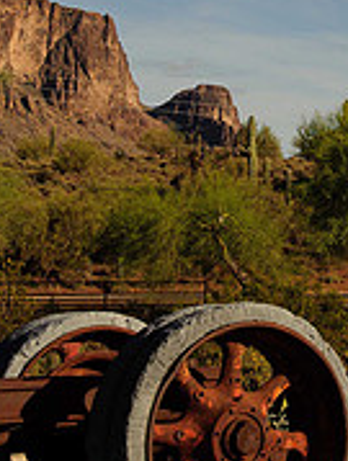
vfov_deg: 16.3
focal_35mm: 118
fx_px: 1576
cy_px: 5
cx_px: 441
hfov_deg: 12.3
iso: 200
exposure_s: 1/500
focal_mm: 38
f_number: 11
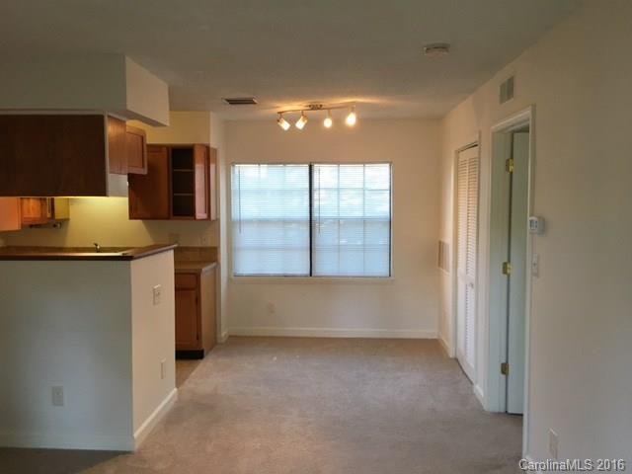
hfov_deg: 61.7
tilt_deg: -2.0
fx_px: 529
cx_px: 316
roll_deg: +0.6
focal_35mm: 29
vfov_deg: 48.2
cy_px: 237
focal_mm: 4.15
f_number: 2.2
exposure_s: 1/30
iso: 40
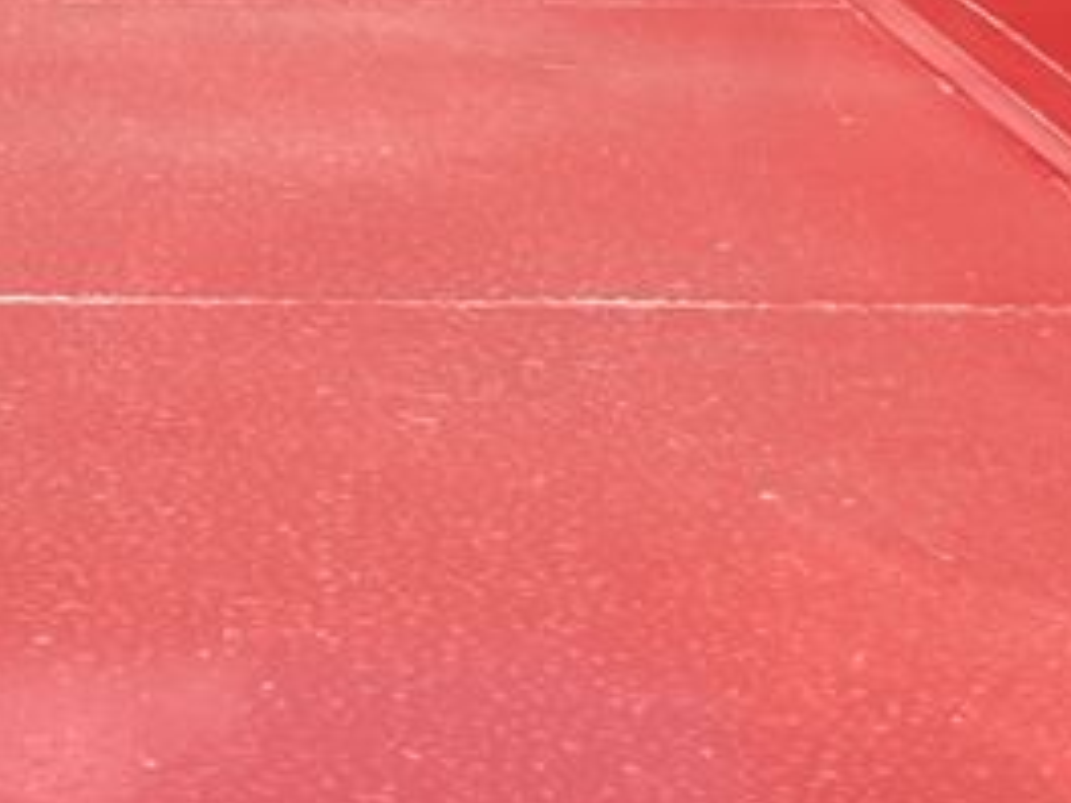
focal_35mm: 126
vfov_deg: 11.1
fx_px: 3898
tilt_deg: -2.4
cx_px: -8
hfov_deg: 15.4
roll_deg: -1.1
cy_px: -539
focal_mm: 5.7
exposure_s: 1/2695
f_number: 1.5
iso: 50
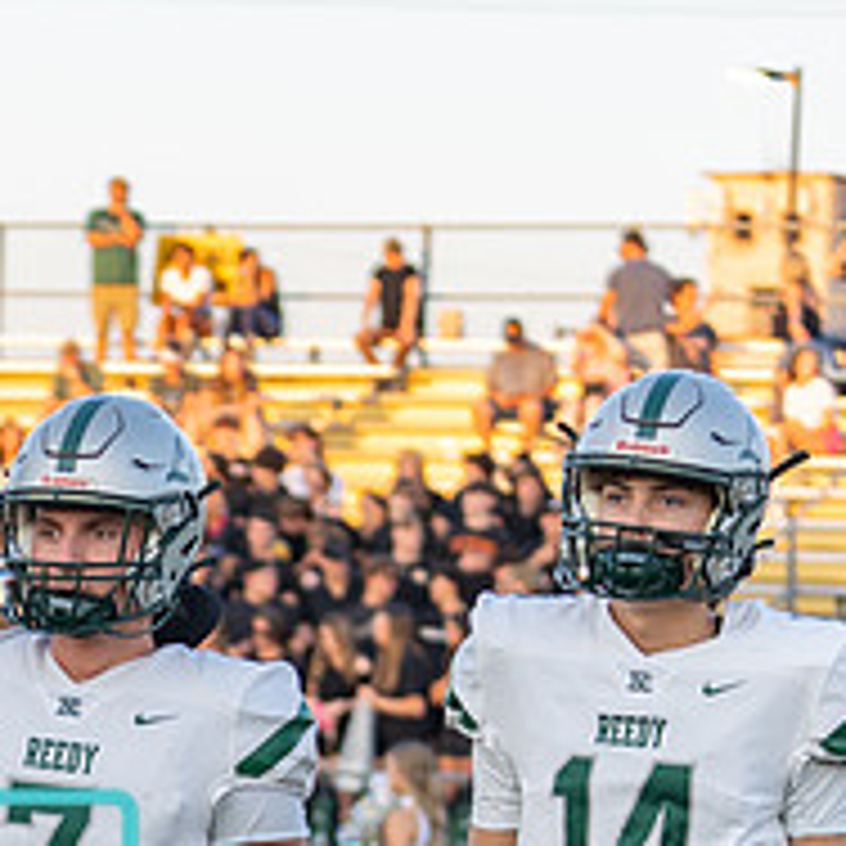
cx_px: -264
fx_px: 6138
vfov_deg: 7.8
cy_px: 1010
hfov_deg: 7.8
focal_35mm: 222
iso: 200
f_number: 2.8
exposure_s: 1/320
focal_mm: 70
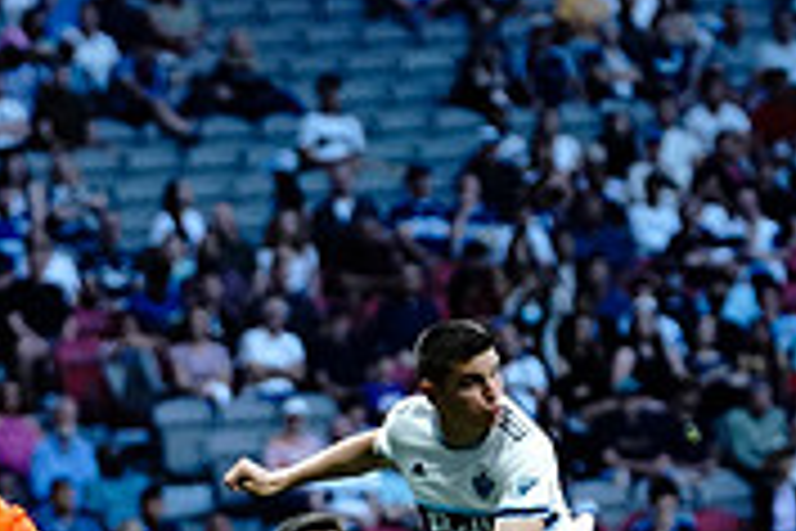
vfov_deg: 2.5
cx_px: 171
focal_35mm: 554
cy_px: 821
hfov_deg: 3.7
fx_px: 12249
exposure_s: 1/2000
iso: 5000
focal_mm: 169
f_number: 4
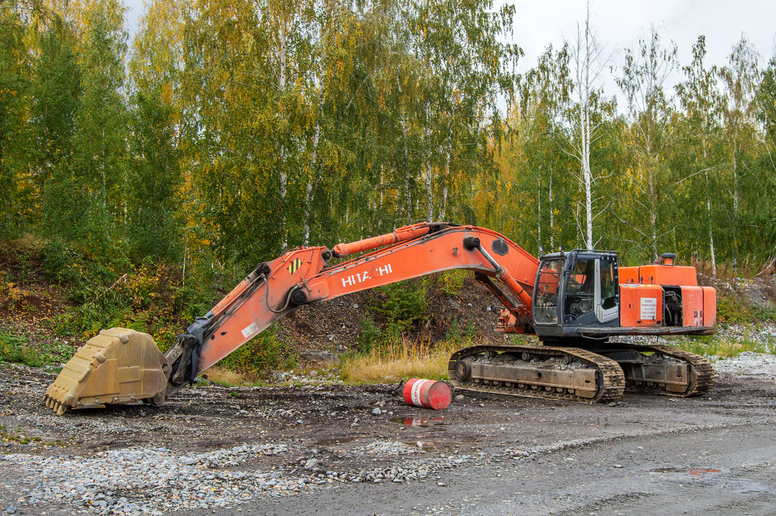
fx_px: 775
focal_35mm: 36
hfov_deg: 53.2
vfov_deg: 36.8
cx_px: 388
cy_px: 258
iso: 200
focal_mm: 24
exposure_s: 1/400
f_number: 7.1
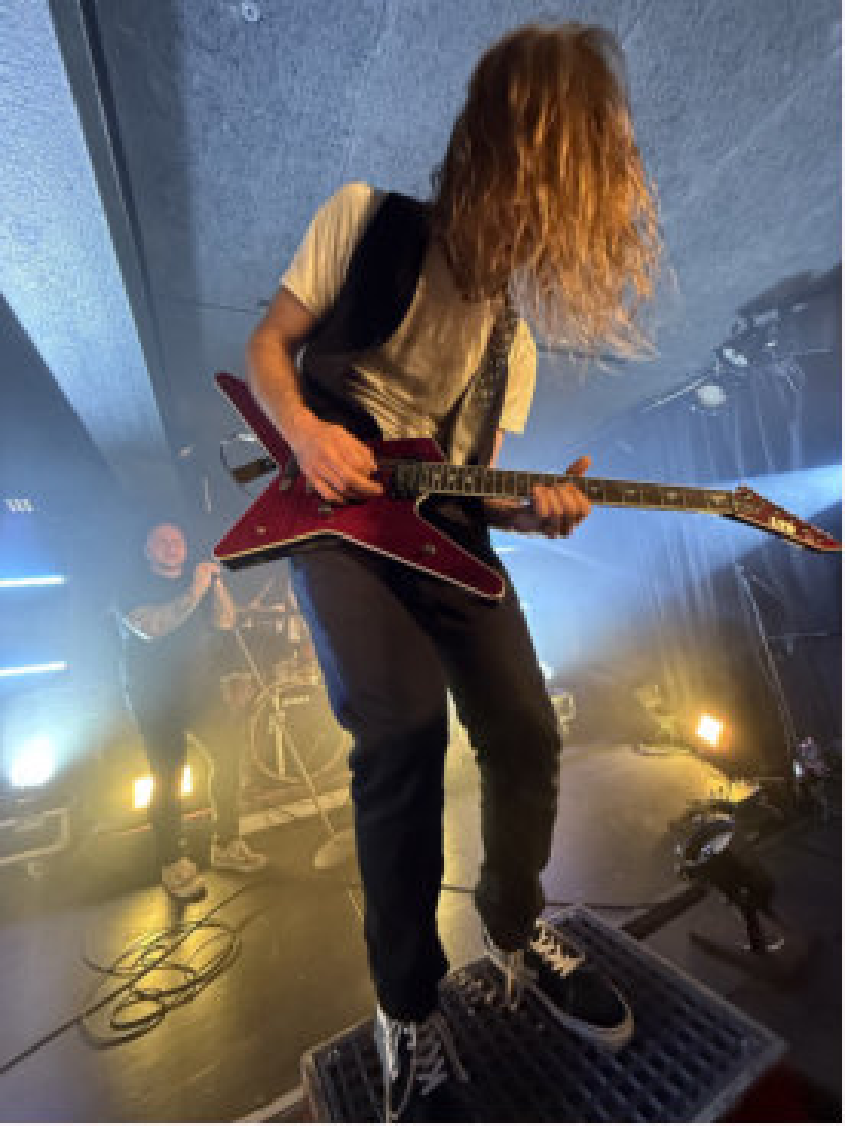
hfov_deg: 85.7
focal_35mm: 14
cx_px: 422
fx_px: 456
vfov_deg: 102.1
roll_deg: +7.4
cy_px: 563
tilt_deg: +8.7
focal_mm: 2.22
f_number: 2.2
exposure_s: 1/60
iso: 640
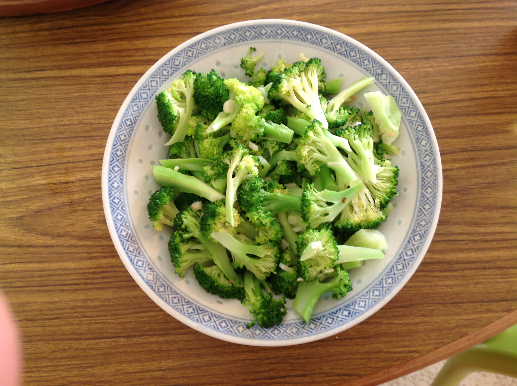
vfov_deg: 40.6
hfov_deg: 52.7
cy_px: 193
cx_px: 258
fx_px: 522
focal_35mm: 35
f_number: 2.4
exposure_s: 1/15
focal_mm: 4.28
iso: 80
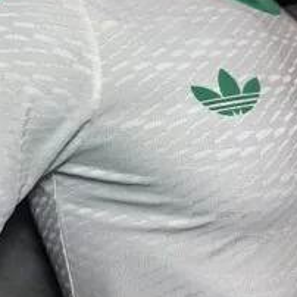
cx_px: 112
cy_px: 124
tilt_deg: +0.6
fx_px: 388
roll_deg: +0.8
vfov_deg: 41.7
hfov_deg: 41.6
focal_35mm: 40
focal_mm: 6.76
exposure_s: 1/121
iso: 50
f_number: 1.78
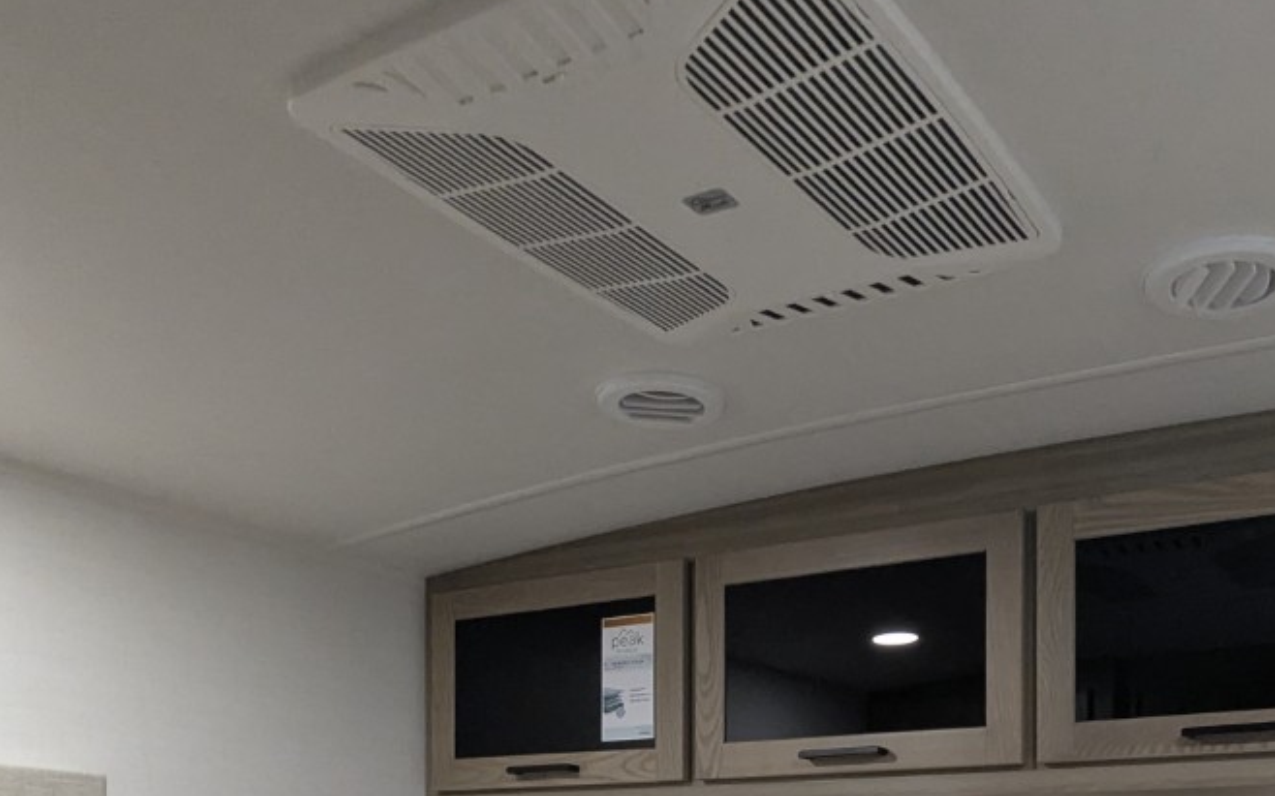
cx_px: 908
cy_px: 903
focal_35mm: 36
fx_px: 1251
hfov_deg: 52.3
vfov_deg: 31.0
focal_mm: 2.35
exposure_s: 1/65.7
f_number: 2.2
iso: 377
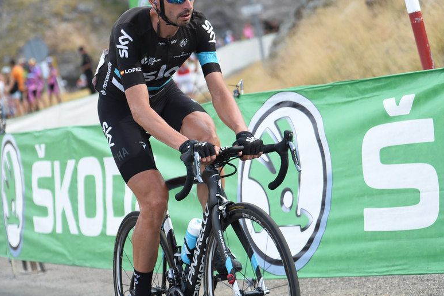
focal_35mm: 185
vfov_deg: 7.4
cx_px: 189
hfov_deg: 11.1
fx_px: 2281
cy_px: 131
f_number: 5.6
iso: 1000
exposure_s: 1/1000
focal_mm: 140
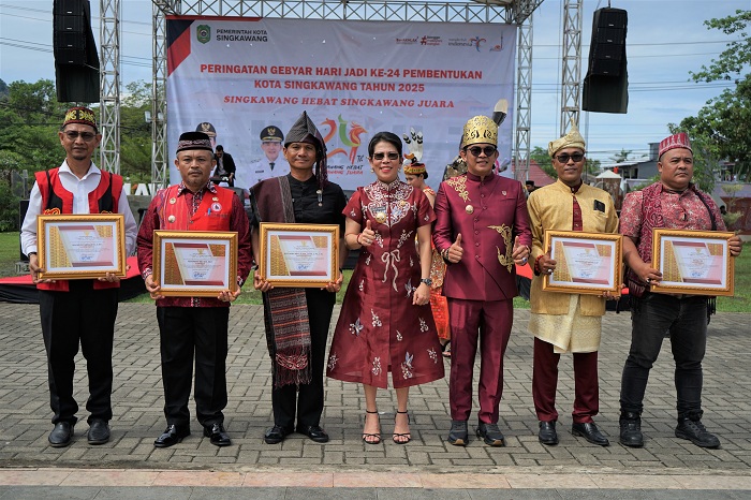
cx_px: 376
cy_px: 250
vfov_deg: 35.0
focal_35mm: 38
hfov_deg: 50.7
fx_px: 792
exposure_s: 1/1250
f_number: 4.5
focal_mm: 38
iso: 100
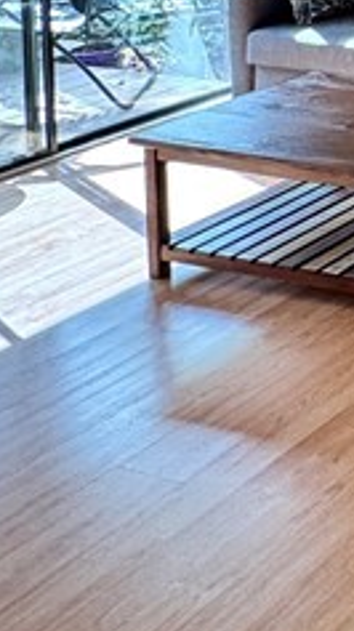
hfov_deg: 12.1
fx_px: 1103
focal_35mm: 66
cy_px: -165
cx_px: 972
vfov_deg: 27.3
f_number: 2.2
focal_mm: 2.22
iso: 125
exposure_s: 1/120
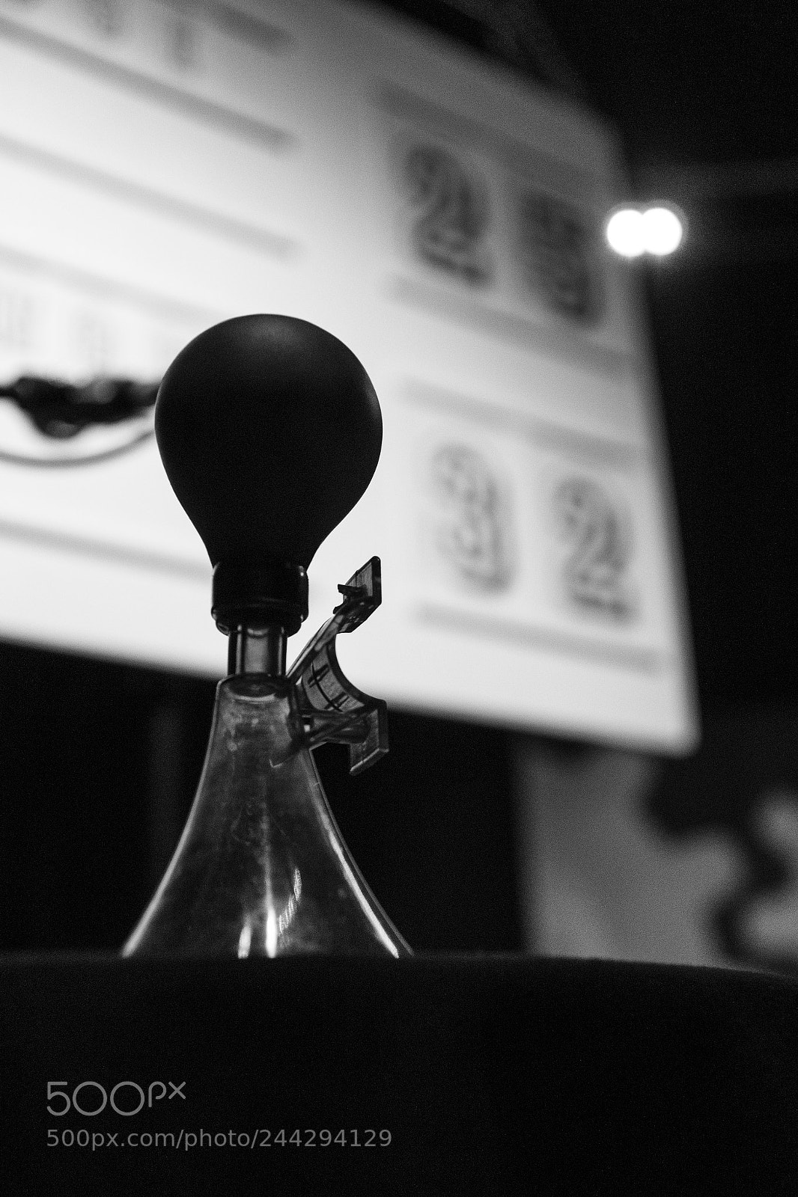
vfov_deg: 46.4
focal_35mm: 42
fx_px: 1397
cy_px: 598
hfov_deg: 31.9
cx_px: 399
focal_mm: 28
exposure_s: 1/125
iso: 1000
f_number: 2.8
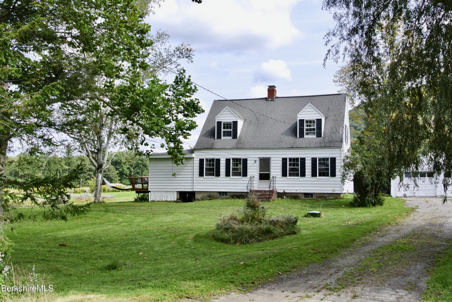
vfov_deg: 34.3
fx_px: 490
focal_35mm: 39
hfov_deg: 49.5
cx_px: 226
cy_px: 151
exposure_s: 1/125
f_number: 4
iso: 100
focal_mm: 14.5
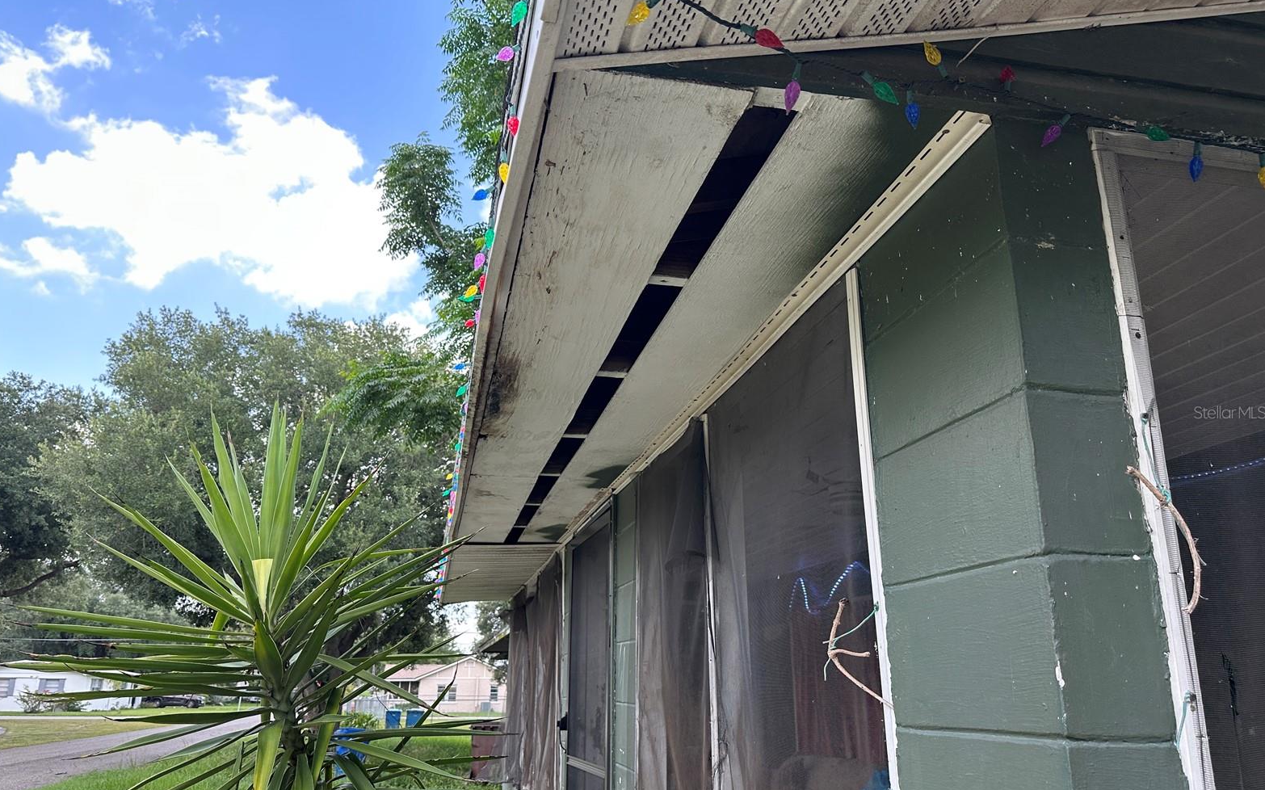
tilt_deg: +17.6
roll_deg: +1.6
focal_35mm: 26
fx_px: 896
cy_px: 412
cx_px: 624
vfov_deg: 47.6
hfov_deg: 70.4
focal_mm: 6.86
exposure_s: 1/491
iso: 80
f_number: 1.78
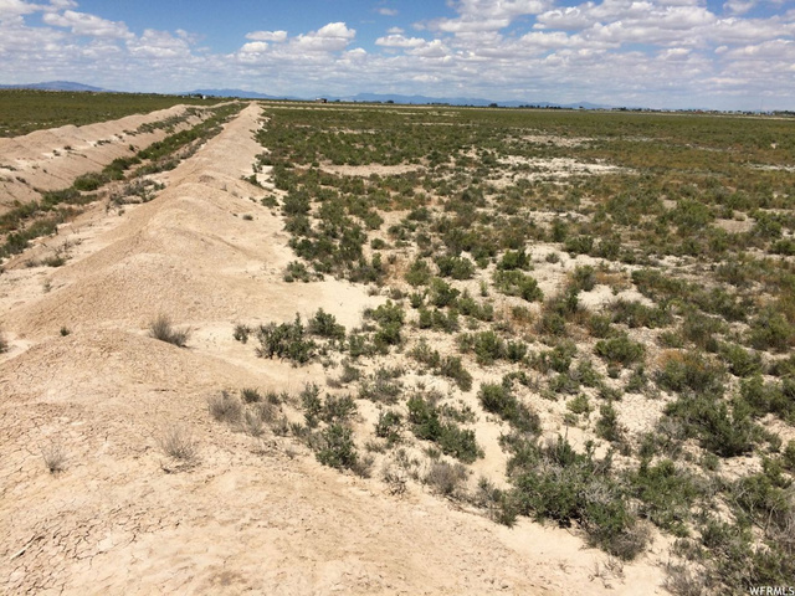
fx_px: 666
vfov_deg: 48.2
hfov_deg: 61.7
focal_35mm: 29
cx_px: 398
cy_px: 298
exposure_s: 1/4566
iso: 32
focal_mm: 4.15
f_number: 2.2
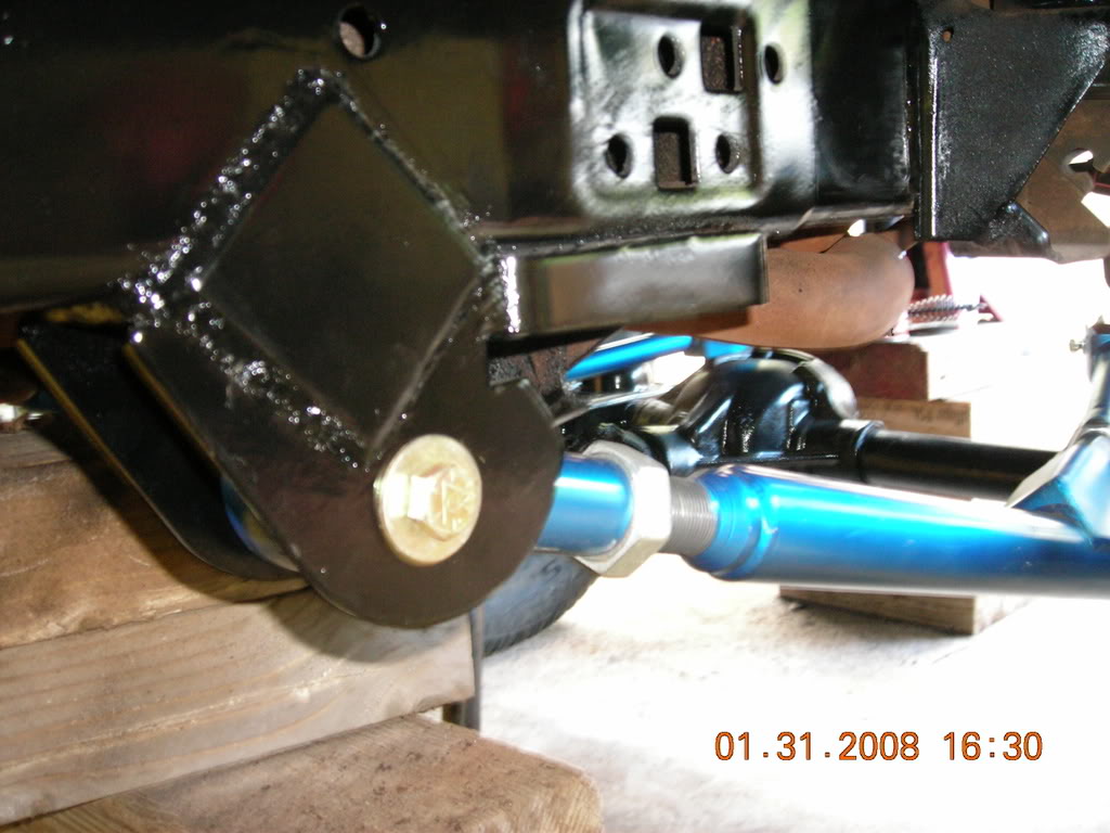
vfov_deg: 37.7
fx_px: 1219
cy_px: 416
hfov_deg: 49.0
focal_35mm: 38
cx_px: 555
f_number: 3.2
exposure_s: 1/3.3
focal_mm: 6.3
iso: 200
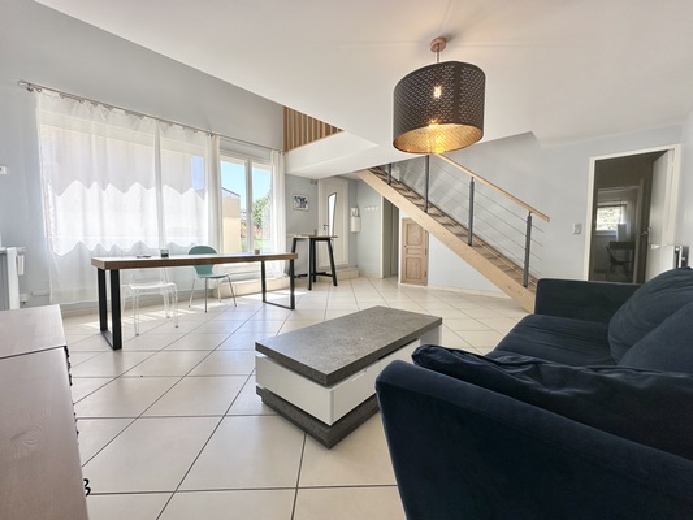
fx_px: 280
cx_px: 346
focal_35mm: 14
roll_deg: +0.4
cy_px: 260
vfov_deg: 85.7
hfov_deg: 102.1
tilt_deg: -3.6
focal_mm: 2.22
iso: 40
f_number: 2.2
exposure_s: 1/246
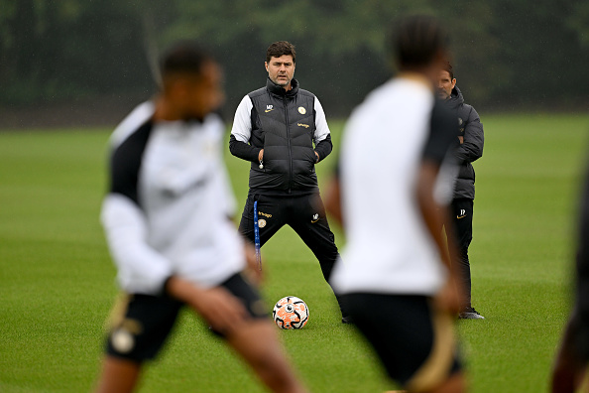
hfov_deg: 5.2
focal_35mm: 400
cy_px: 196
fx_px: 6544
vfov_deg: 3.4
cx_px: 294
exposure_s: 1/2500
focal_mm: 400
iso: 800
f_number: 3.2
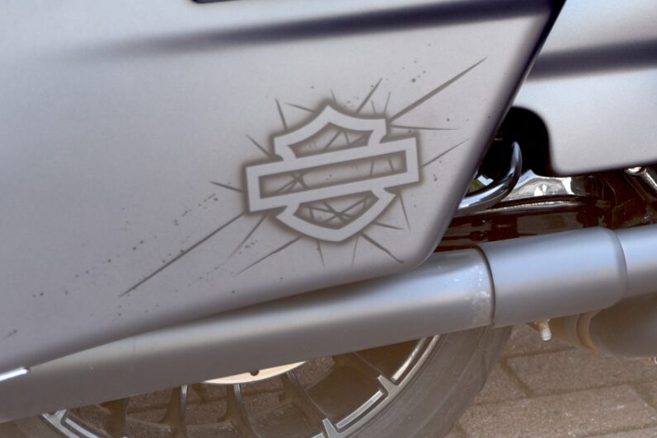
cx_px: 753
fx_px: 3049
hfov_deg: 12.1
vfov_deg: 8.1
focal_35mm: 167
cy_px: -124
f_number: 2.8
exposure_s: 1/60
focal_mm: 52
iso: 100
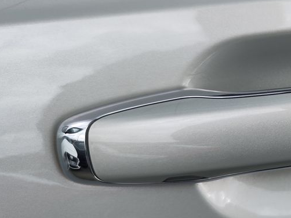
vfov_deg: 26.5
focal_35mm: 55
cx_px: 336
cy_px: 99
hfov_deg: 30.4
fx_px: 462
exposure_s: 1/786
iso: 250
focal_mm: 7.01
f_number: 1.69
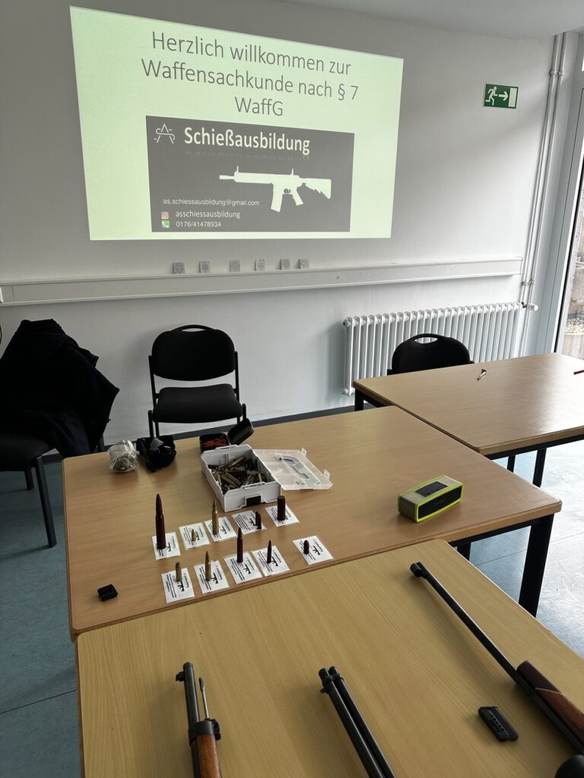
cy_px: 389
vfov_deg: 71.6
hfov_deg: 56.8
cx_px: 292
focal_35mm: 24
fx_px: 540
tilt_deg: -18.6
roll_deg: -0.5
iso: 64
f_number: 1.78
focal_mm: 6.86
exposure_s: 1/125
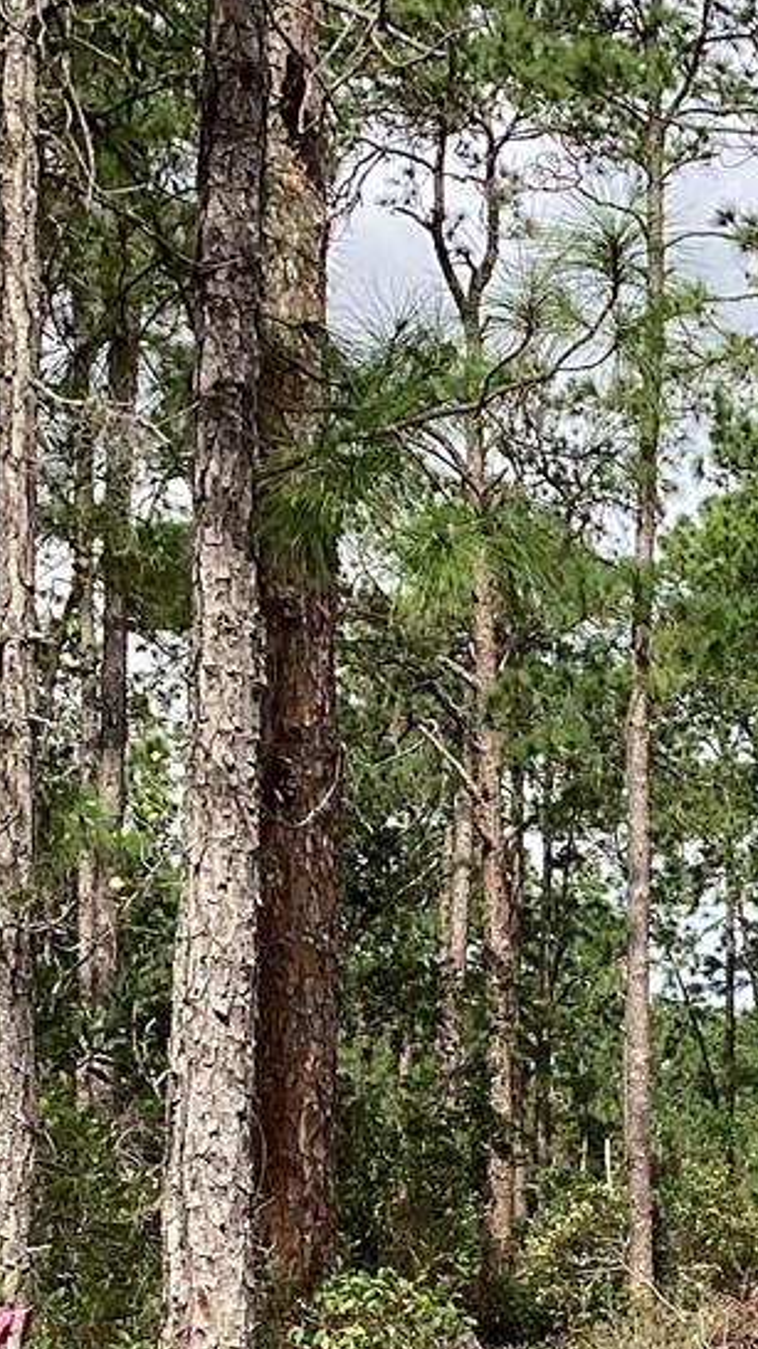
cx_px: 1277
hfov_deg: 11.5
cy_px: 1305
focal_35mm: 99
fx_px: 3539
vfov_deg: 20.9
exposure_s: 1/916
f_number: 2.4
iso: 25
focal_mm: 3.3
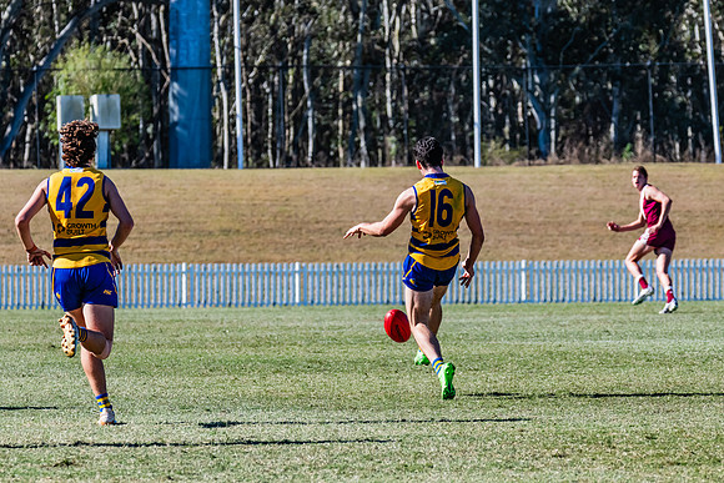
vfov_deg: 4.2
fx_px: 6622
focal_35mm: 329
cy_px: 223
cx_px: 402
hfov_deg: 6.3
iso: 800
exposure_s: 1/1600
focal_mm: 250
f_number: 8
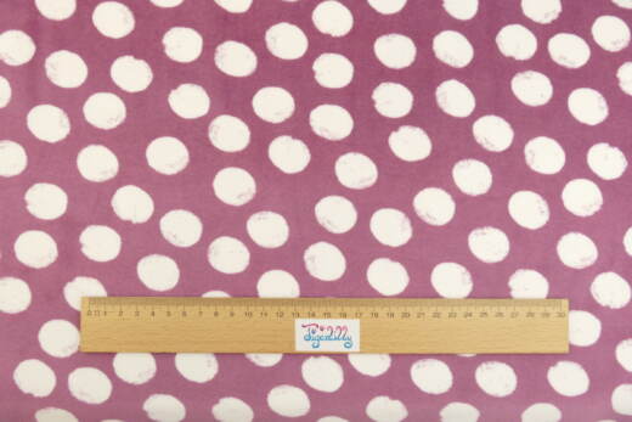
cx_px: 316
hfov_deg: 71.5
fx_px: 439
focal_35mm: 25
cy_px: 211
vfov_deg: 51.3
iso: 1000
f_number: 8
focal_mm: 9.12
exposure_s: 1/60
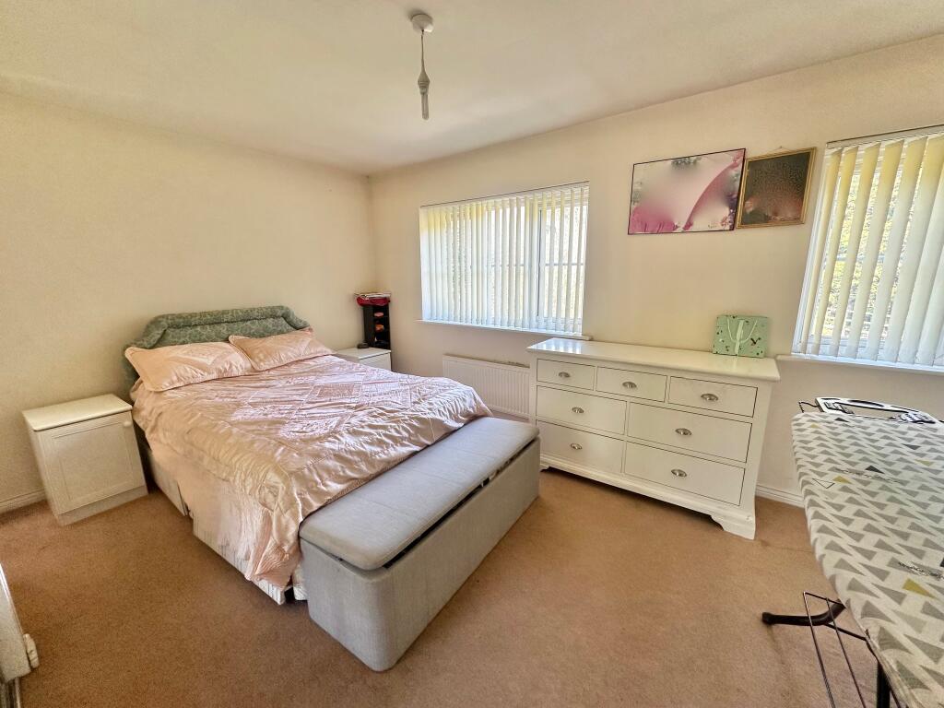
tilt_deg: -12.4
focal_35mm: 14
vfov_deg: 85.7
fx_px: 382
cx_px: 472
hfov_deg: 102.1
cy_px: 354
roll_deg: +1.1
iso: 125
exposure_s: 1/99
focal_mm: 2.22
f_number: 2.2
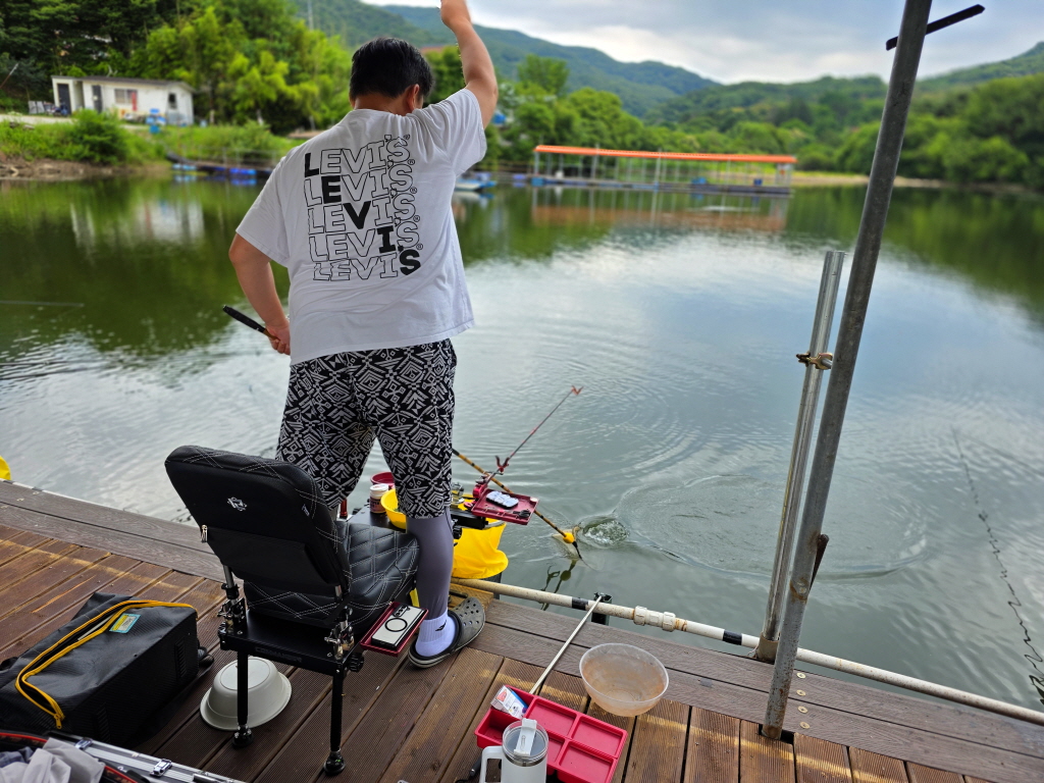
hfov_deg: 73.9
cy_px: 392
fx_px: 694
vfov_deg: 58.9
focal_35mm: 23
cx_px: 522
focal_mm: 6.3
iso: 32
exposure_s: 1/359
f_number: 1.7
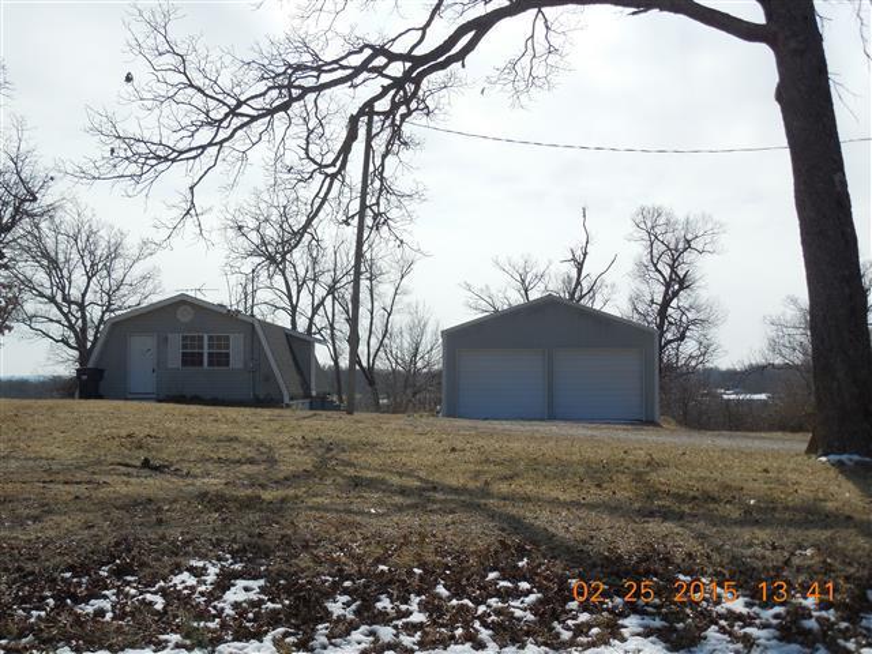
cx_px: 436
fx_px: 1209
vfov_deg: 30.3
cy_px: 327
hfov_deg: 39.7
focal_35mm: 48
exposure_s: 1/1250
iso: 125
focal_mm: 8.7
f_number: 4
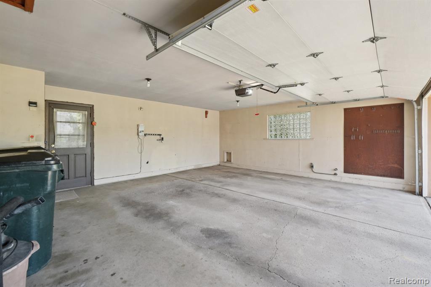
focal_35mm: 15
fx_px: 180
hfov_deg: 100.4
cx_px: 216
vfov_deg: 77.3
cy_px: 144
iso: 250
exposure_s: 1/30
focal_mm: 10
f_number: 8
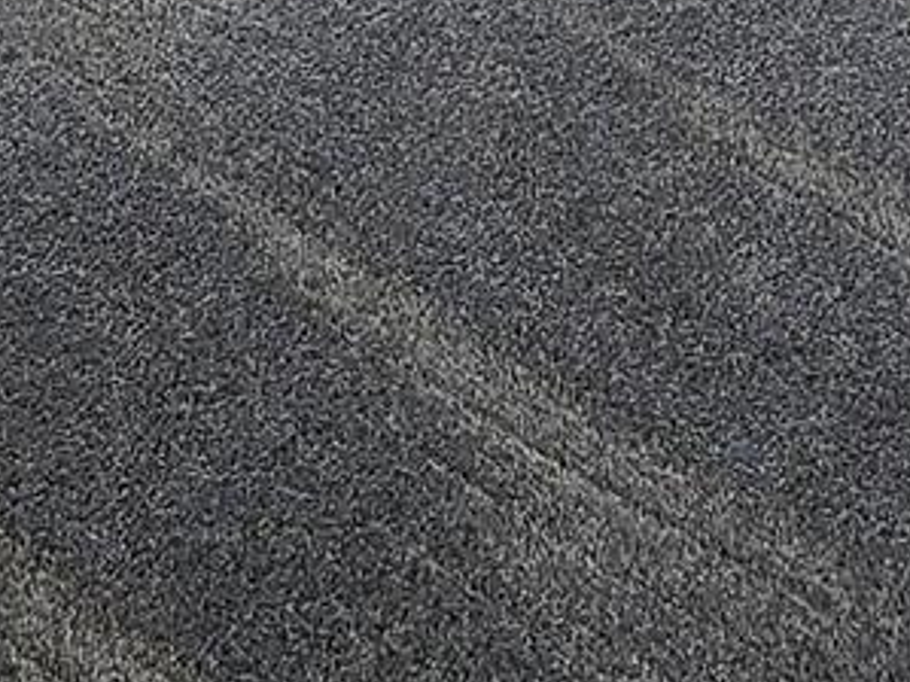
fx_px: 2339
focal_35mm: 89
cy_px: -1117
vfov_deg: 12.0
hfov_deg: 21.0
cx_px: -70
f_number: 2.2
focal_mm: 2.2
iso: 50
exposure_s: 1/60
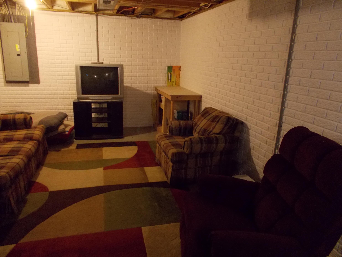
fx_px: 257
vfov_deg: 53.1
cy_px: 128
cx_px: 171
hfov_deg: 67.3
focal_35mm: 26
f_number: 3.2
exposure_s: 1/10
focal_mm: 4.6
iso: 400
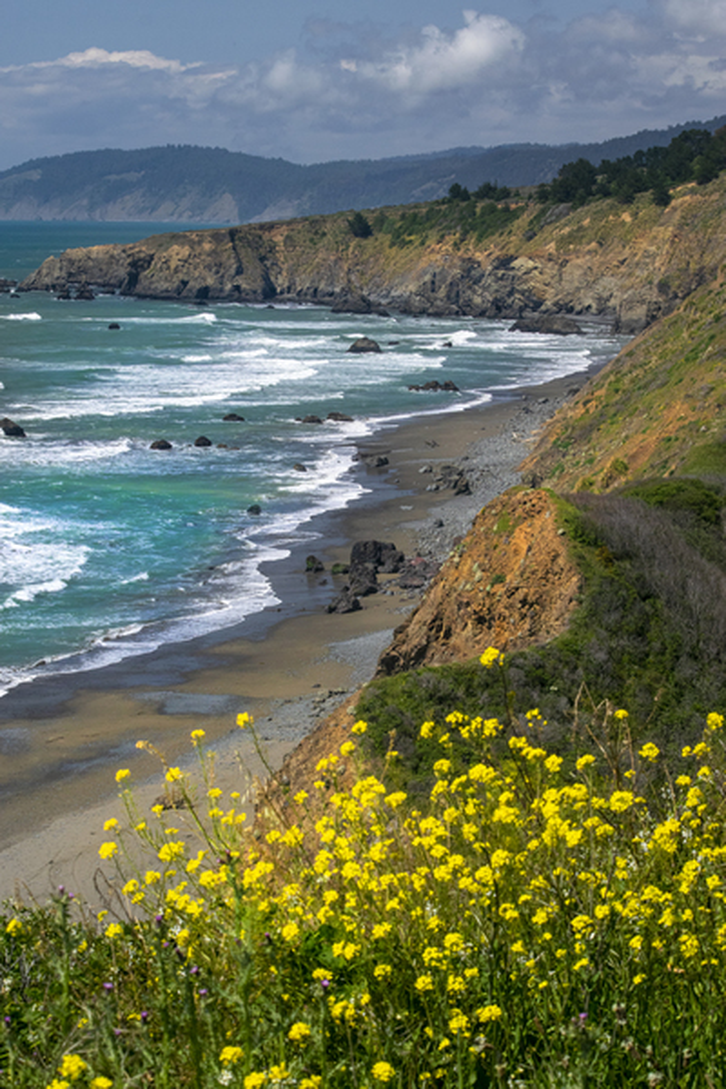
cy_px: 544
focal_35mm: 82
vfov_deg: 24.6
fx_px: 2495
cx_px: 363
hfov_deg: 16.6
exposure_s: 1/400
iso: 400
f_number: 11
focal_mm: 55
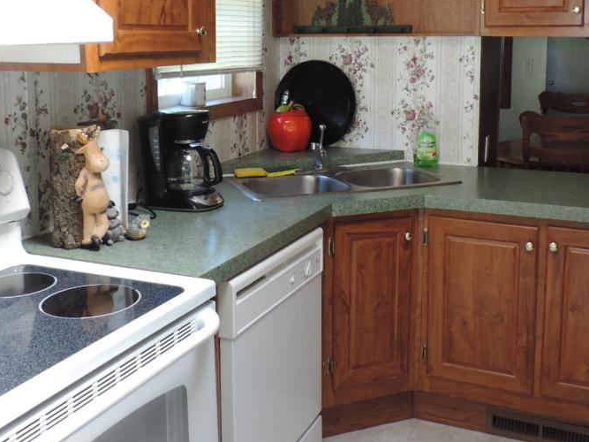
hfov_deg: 43.8
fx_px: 732
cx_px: 308
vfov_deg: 33.1
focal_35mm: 43
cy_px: 121
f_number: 3.1
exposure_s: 1/30
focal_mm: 4.9
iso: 360
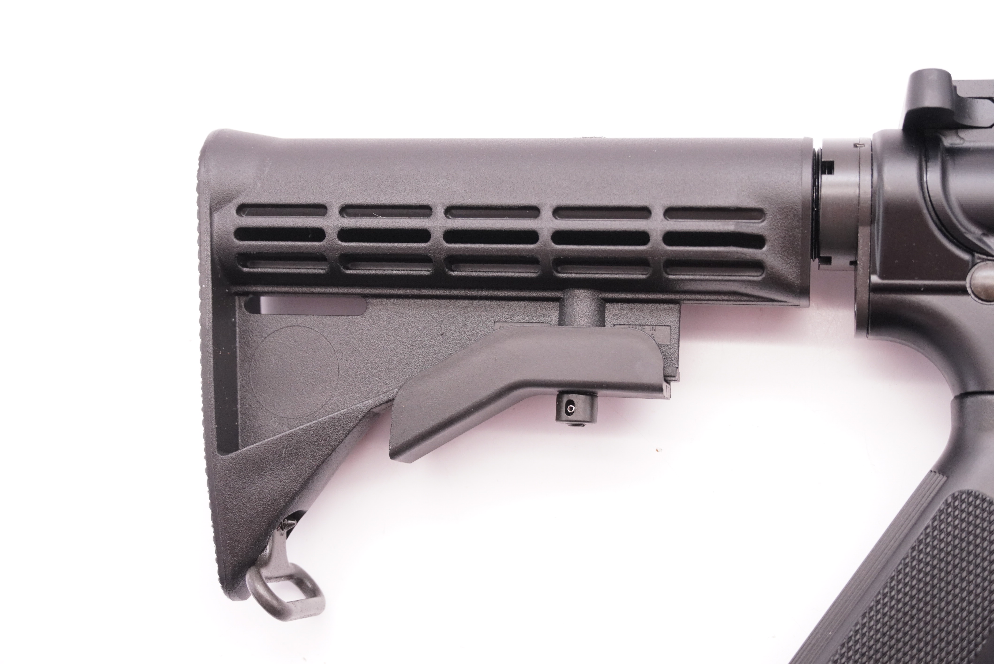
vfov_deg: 23.8
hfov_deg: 35.0
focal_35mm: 57
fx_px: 1575
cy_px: 332
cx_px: 497
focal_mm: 38
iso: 1000
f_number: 5.6
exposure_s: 1/125
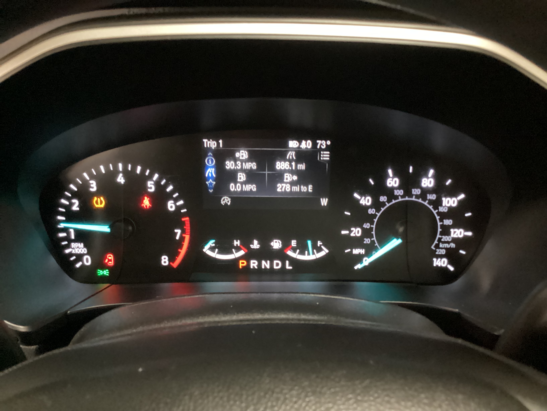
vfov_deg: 45.4
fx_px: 490
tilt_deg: -25.1
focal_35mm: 31
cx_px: 274
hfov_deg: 58.4
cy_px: 206
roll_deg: -1.5
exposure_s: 1/17
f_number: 2.4
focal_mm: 3.3
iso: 800
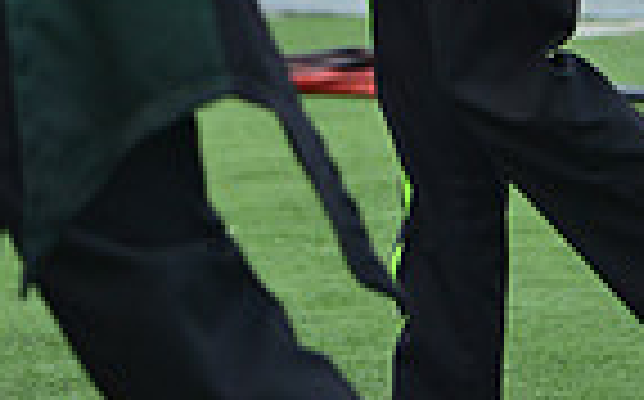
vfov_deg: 1.6
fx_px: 14024
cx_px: 336
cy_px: -530
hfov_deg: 2.6
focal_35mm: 800
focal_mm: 250
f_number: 5.6
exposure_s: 1/640
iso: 200
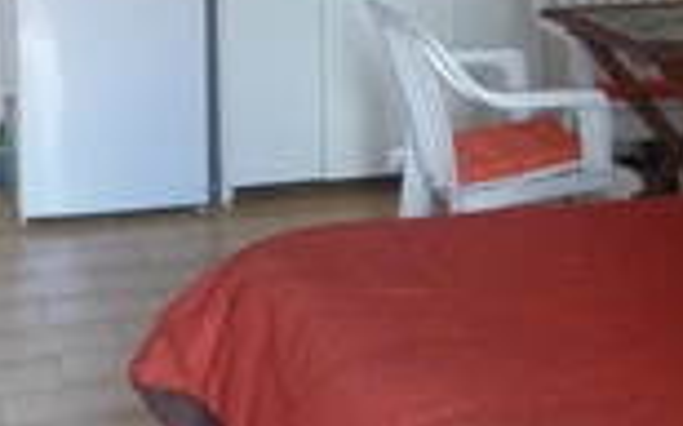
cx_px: 506
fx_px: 1581
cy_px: 27
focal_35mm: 85
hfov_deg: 24.1
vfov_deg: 15.1
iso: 320
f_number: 3.3
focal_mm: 4.7
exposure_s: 1/30
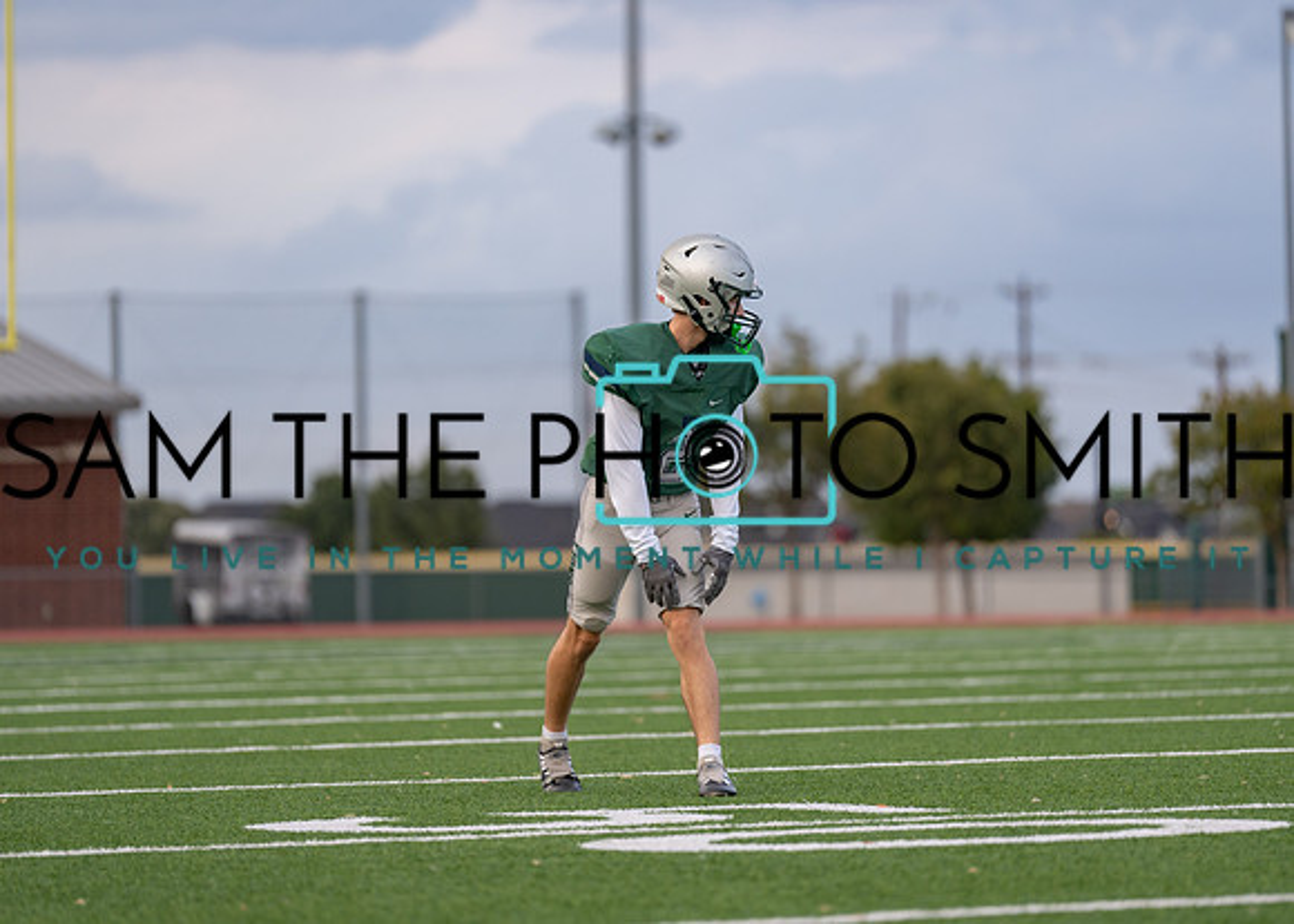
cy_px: 462
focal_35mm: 210
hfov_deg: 9.6
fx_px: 7700
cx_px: 647
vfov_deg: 6.9
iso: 250
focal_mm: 200
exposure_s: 1/1250
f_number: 2.8
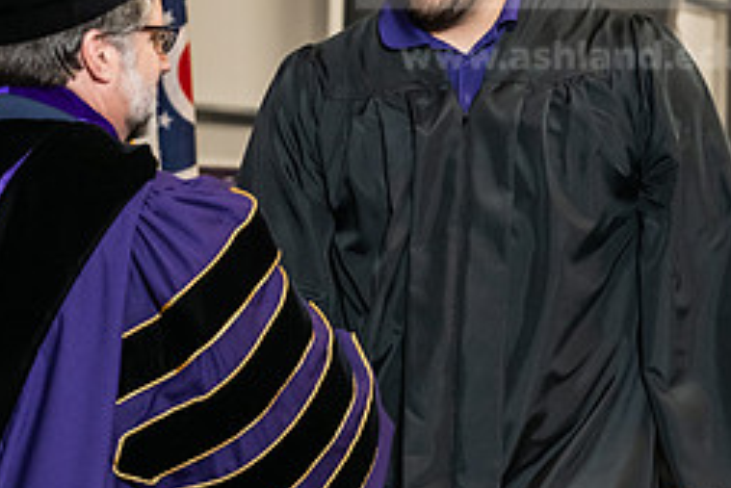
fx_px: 2885
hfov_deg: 14.4
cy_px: 117
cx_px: 269
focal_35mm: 142
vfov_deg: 9.7
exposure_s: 1/200
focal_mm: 62
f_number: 5
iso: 2500
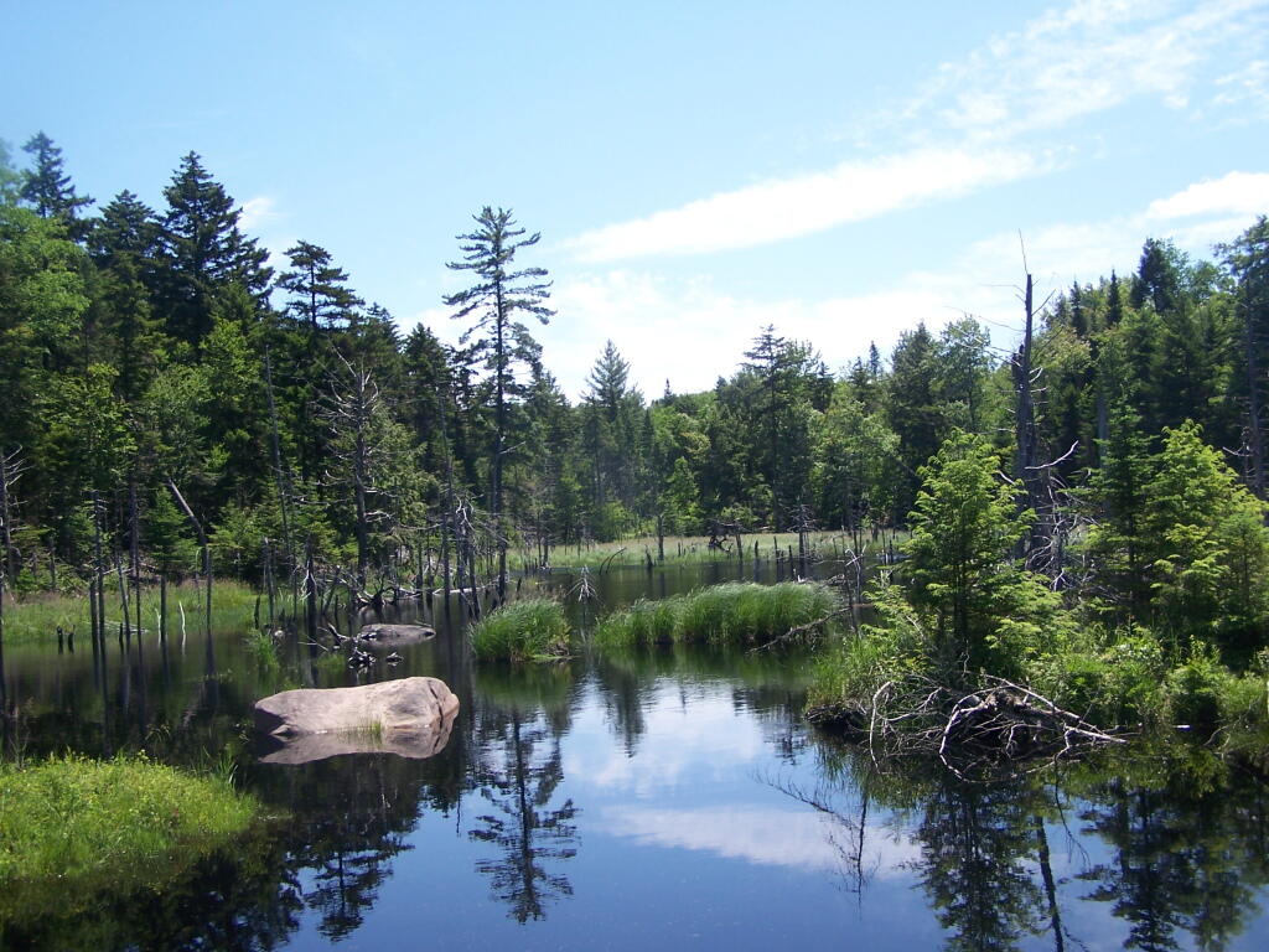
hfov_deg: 49.0
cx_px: 634
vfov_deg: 37.7
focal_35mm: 38
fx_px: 1393
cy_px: 476
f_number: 2.8
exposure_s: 1/800
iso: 80
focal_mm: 6.3
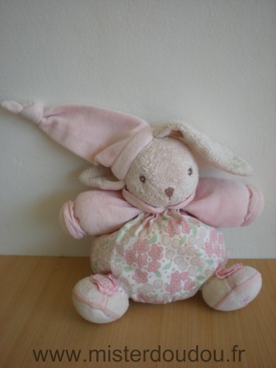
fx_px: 404
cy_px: 184
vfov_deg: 49.0
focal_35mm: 38
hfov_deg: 37.7
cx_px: 138
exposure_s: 1/118
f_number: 3.1
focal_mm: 6.3
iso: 102
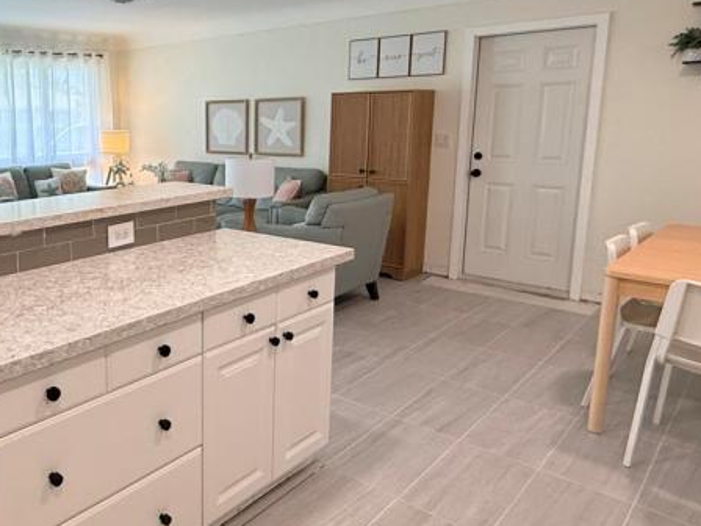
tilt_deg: -8.9
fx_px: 608
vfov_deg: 46.6
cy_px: 218
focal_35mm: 30
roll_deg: -0.2
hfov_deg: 55.4
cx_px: 131
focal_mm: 2.22
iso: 320
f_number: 2.2
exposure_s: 1/120
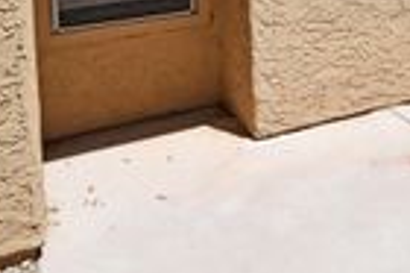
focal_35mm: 68
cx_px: 454
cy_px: -131
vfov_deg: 17.9
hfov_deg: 27.2
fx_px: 774
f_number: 9
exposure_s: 1/320
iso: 100
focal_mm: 13
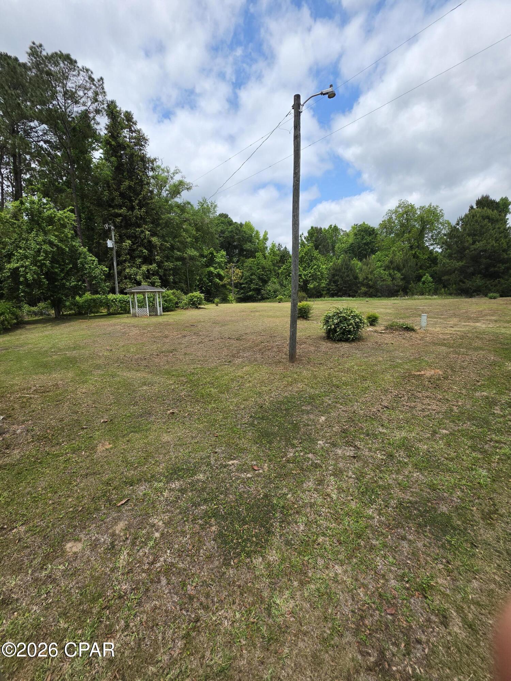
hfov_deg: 89.9
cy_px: 340
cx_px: 256
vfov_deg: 106.2
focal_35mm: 13
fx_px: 256
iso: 32
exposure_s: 1/1946
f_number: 1.9
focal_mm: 2.2
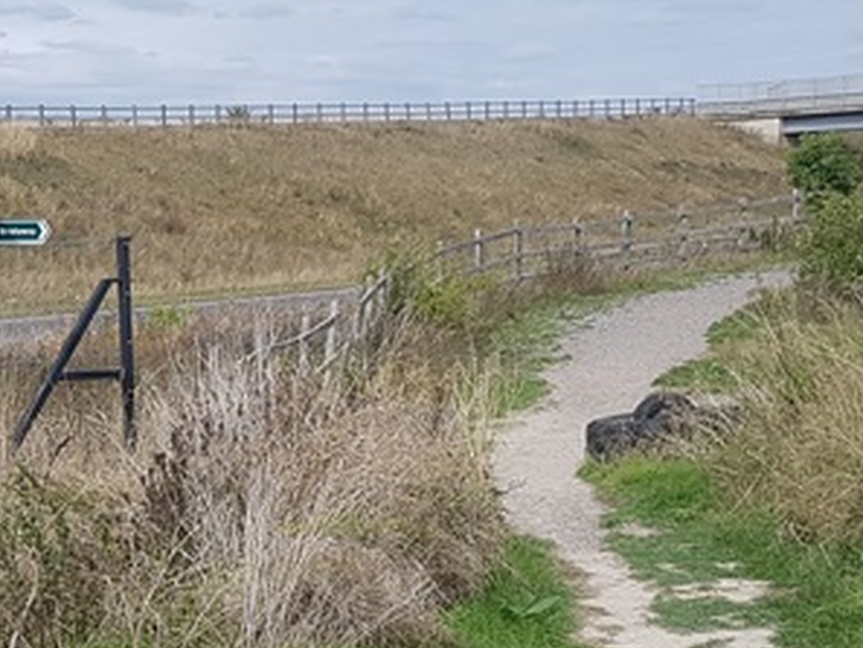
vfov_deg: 40.4
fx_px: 873
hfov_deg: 52.2
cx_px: 337
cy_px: 416
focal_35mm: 35
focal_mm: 4.2
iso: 50
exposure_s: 1/2744
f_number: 1.7
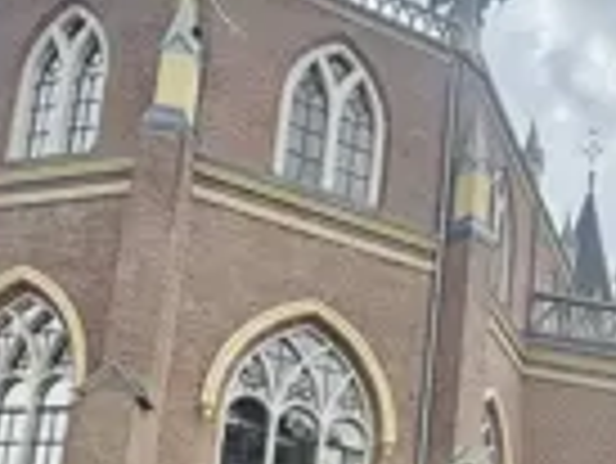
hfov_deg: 35.7
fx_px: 908
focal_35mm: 51
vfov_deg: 25.7
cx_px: 526
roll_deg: -3.1
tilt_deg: +10.0
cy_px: 552
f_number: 2.2
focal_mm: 2.22
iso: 40
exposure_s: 1/596
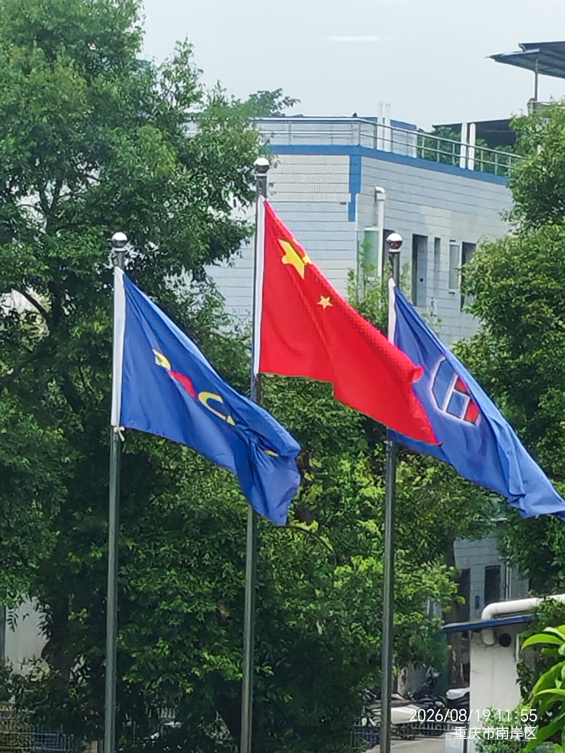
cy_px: 376
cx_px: 282
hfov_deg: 6.2
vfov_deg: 8.2
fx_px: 5223
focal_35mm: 240
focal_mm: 6.67
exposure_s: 1/110
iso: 50
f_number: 1.95
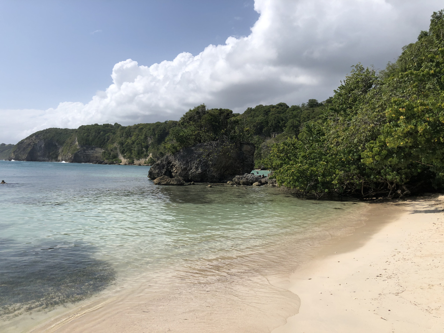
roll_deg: -0.8
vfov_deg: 49.7
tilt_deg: +0.0
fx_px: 359
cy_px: 166
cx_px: 222
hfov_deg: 63.4
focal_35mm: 28
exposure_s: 1/3690
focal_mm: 4
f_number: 1.8
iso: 20
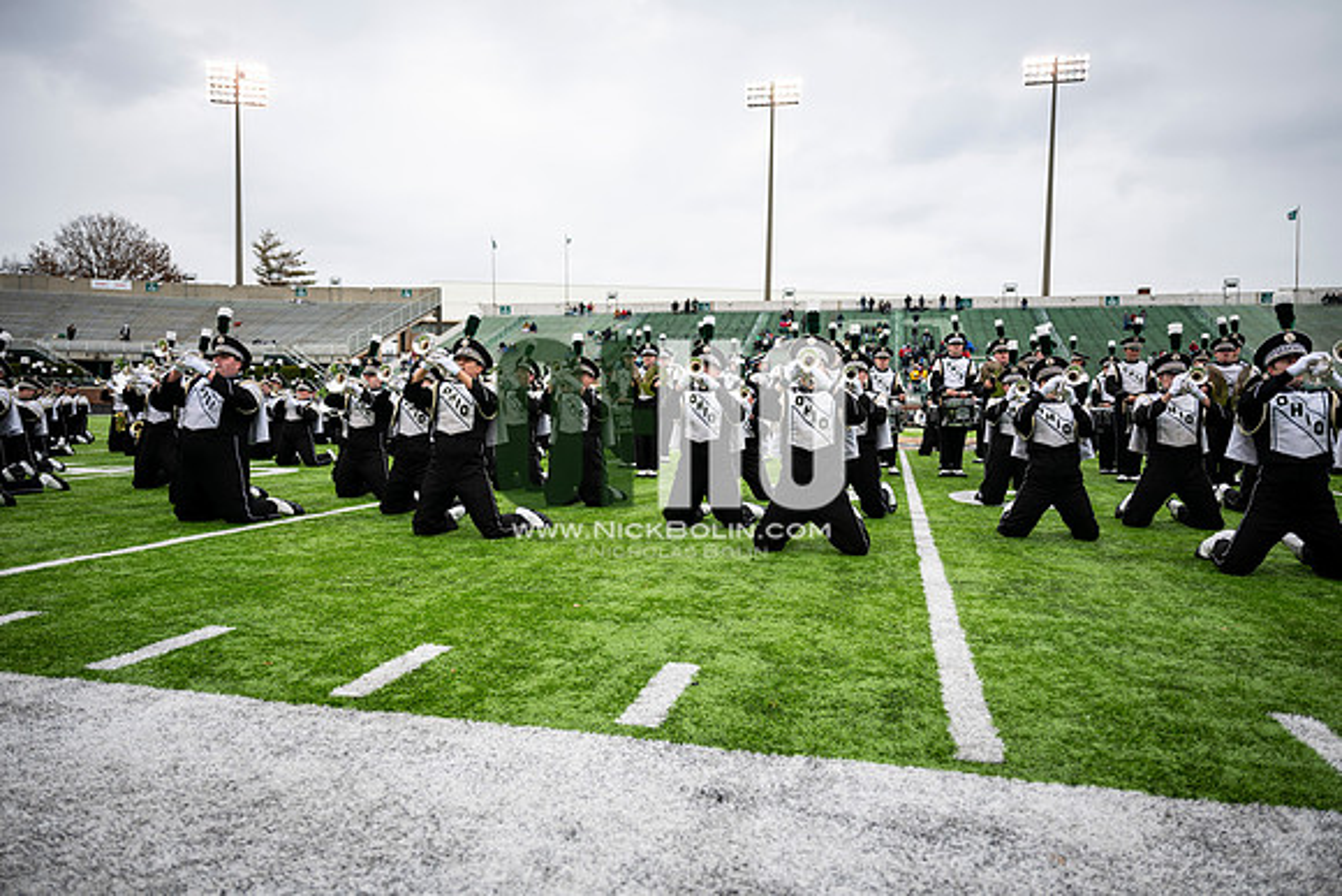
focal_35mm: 24
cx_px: 671
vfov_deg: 53.2
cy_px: 448
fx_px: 895
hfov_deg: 73.7
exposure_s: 1/500
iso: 100
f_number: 2.8
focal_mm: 24
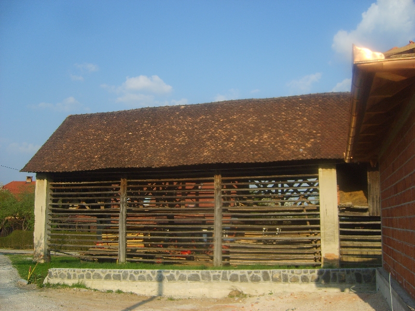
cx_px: 208
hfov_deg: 52.6
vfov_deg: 40.7
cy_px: 156
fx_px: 420
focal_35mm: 35
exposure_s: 1/1000
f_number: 2.8
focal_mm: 5.8
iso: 50
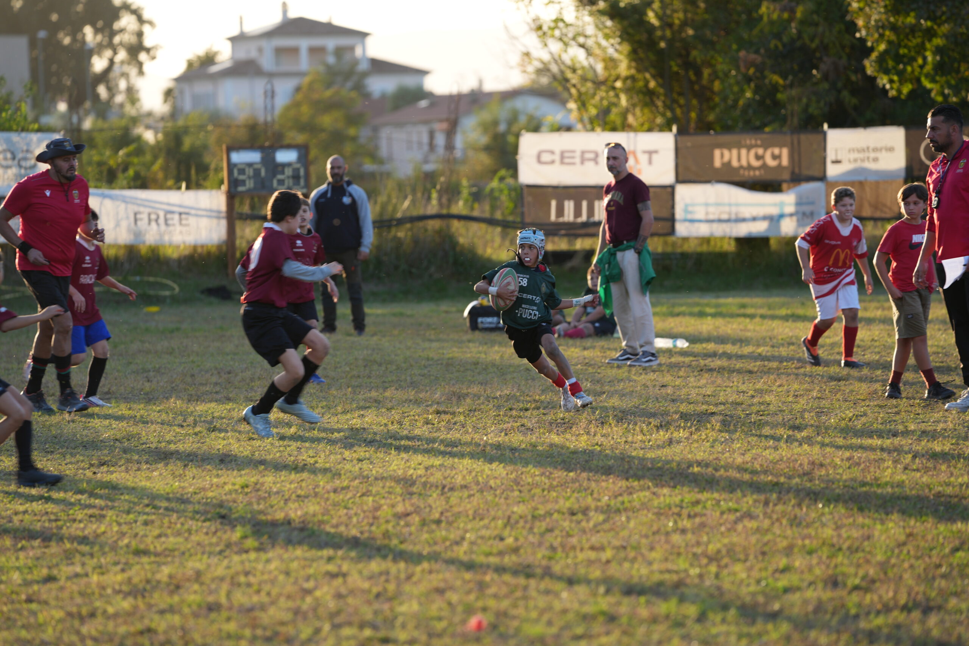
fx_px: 5383
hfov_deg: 10.3
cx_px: 484
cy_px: 323
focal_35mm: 200
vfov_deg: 6.9
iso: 160
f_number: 3.5
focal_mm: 200
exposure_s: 1/320
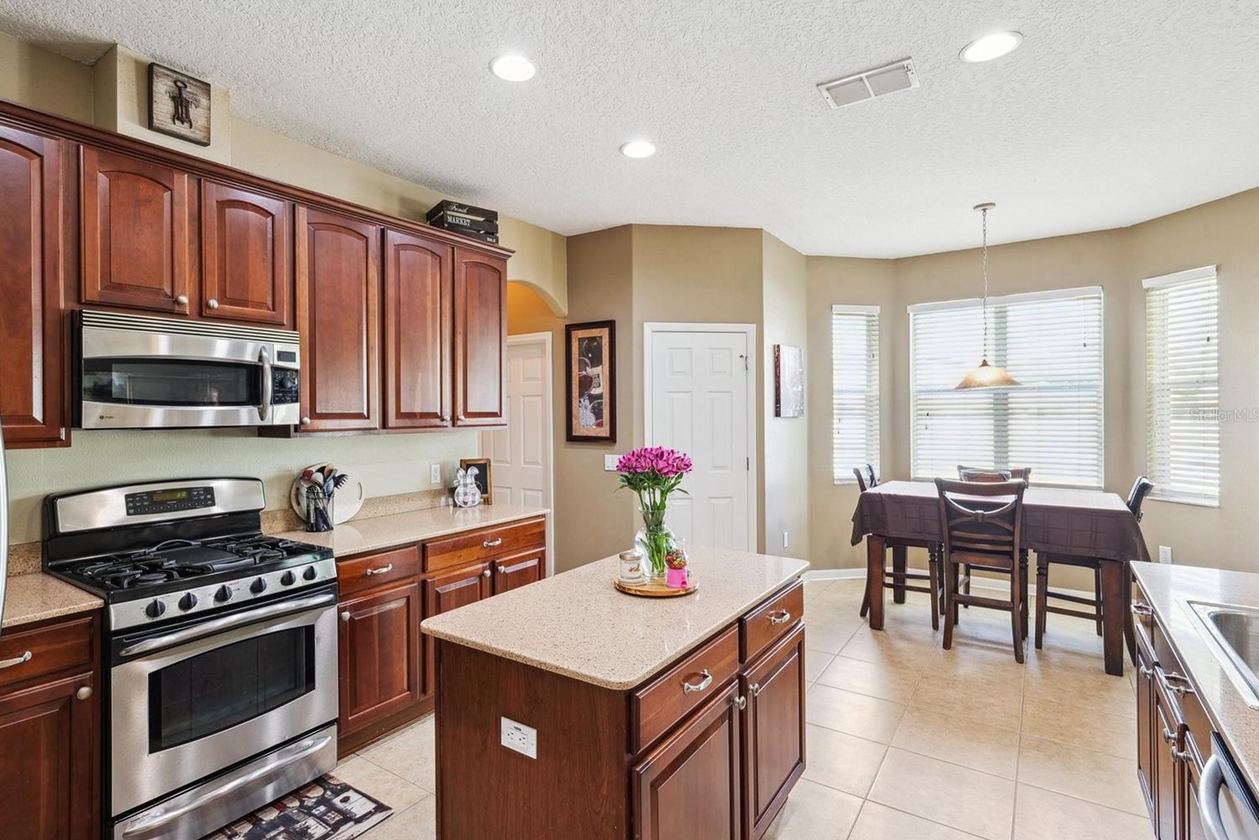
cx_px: 596
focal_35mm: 17
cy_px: 415
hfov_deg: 93.2
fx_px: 594
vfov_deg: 70.4
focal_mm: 16
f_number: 8
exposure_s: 1/8
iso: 400
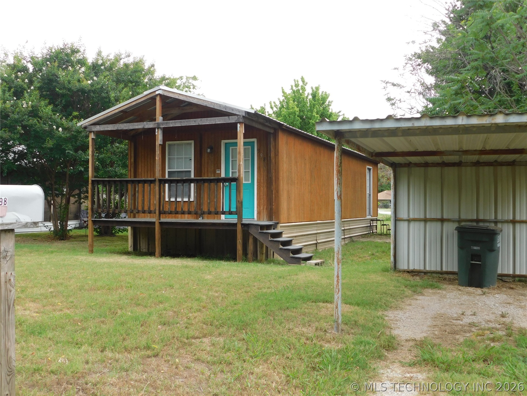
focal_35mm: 36
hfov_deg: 51.4
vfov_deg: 39.7
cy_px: 198
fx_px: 548
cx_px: 264
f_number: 3.5
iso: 125
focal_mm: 6.3
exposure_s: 1/250
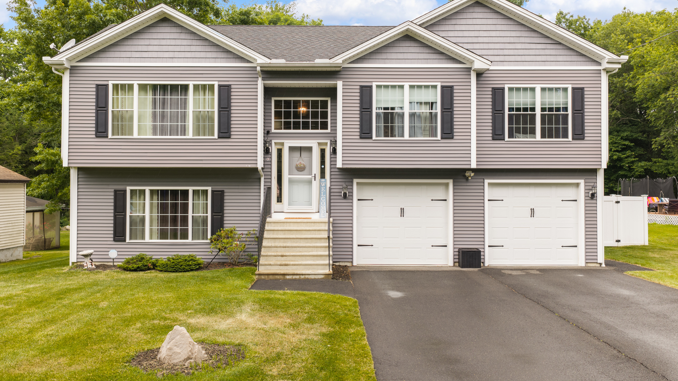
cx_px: 333
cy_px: 176
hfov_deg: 64.3
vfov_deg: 38.9
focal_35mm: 30
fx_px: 539
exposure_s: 1/100
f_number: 2.8
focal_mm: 14.45
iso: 125
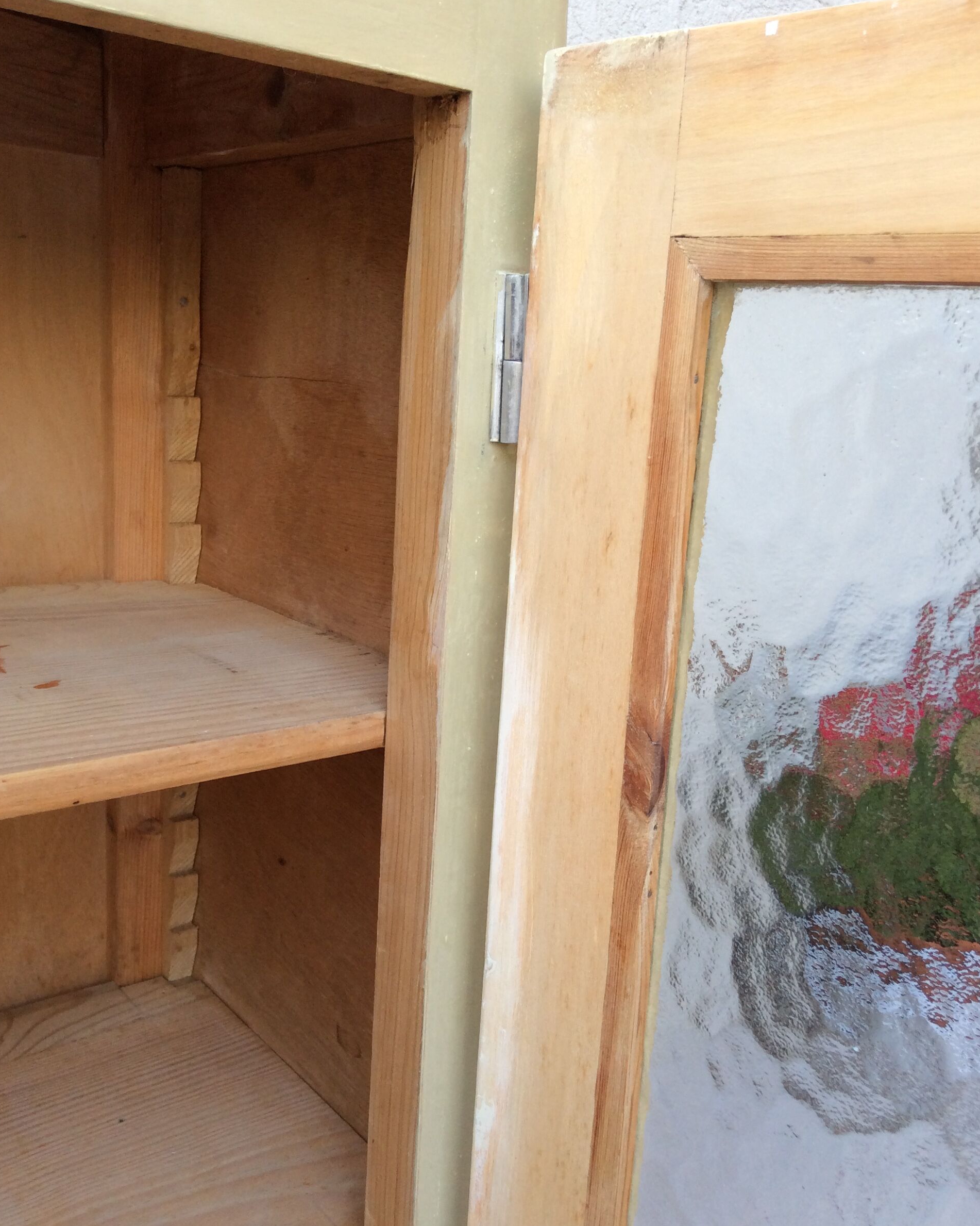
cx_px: 494
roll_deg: -3.1
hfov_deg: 43.4
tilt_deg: -11.7
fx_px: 1233
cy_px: 640
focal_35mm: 34
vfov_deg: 52.8
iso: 40
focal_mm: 3.3
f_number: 2.4
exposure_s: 1/100
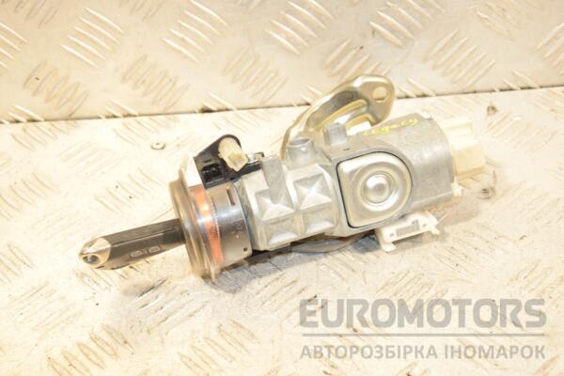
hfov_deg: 28.1
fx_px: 1128
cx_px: 282
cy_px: 188
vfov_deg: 18.9
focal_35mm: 72
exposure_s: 1/200
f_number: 7.1
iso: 1600
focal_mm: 48
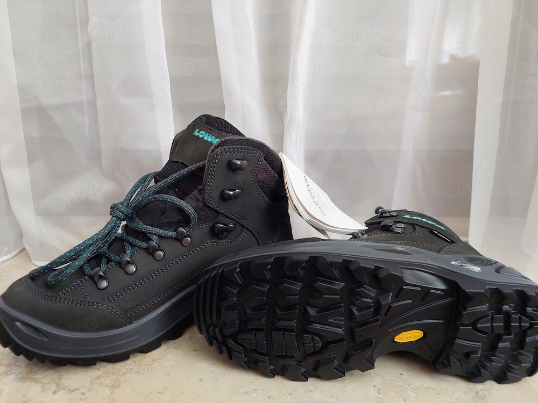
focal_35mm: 24
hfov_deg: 71.6
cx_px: 269
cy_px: 202
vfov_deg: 56.8
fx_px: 373
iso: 200
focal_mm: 5.23
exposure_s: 1/50
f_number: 1.8
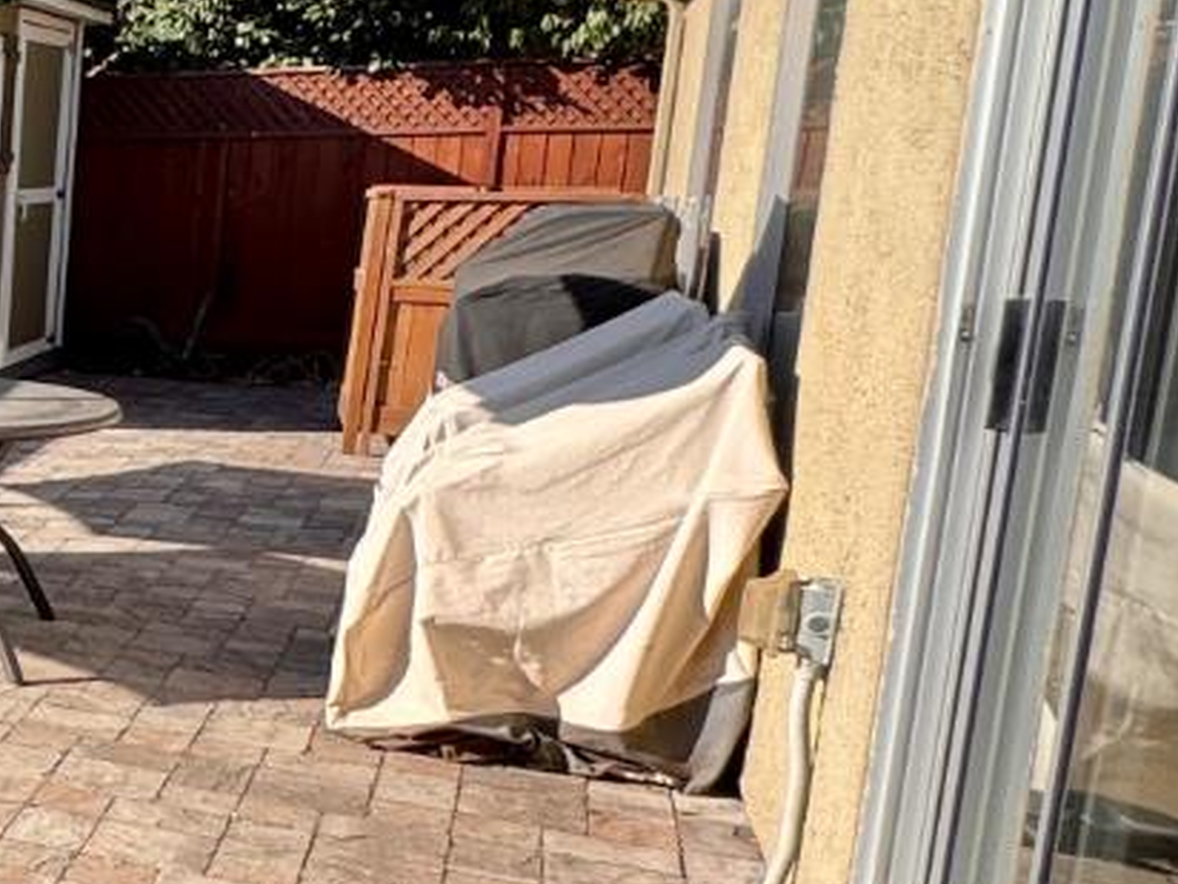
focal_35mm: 51
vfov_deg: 28.6
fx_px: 1736
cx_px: -715
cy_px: 476
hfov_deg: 25.1
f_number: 2.2
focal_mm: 2.22
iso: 40
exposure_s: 1/779
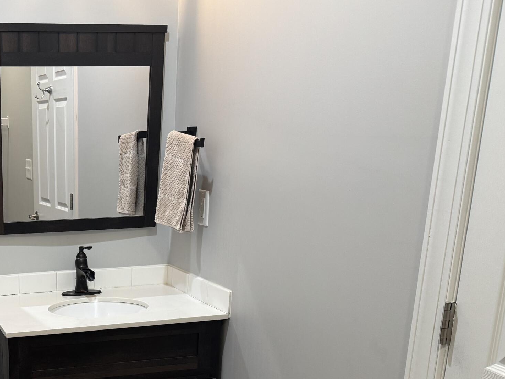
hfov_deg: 35.6
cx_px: 12
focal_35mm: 49
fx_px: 715
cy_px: 348
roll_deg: +0.7
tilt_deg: -18.5
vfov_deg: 28.4
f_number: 1.78
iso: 200
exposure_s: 1/60
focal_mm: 6.76
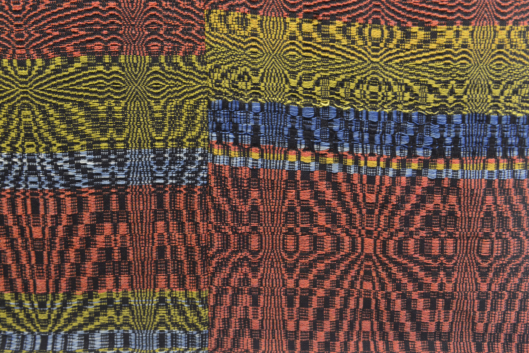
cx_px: 264
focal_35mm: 31
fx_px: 456
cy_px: 176
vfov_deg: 42.4
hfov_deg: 60.3
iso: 800
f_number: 8
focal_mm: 31
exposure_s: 1/15
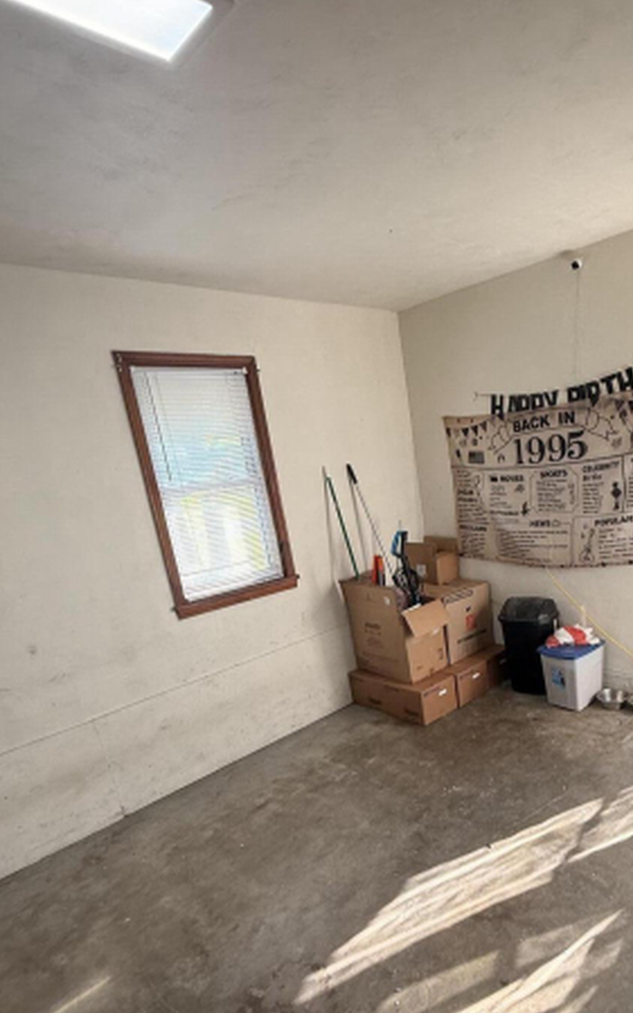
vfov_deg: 78.5
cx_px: 455
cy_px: 620
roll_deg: +7.0
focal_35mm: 22
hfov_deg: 53.2
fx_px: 608
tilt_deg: -15.4
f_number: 2.2
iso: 125
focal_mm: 2.22
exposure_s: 1/120
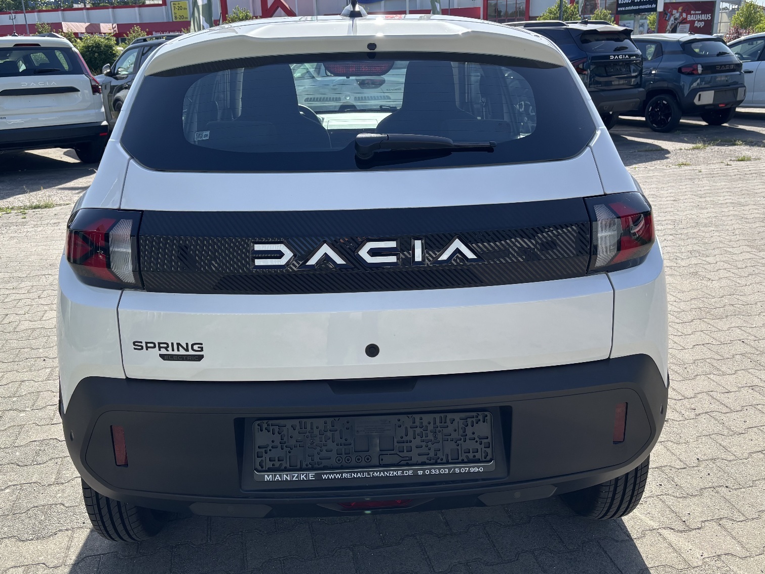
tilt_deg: -17.8
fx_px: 685
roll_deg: +1.6
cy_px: 269
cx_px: 366
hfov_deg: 58.3
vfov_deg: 45.4
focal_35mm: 31
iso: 50
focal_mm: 5.96
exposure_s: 1/1667
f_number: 1.6
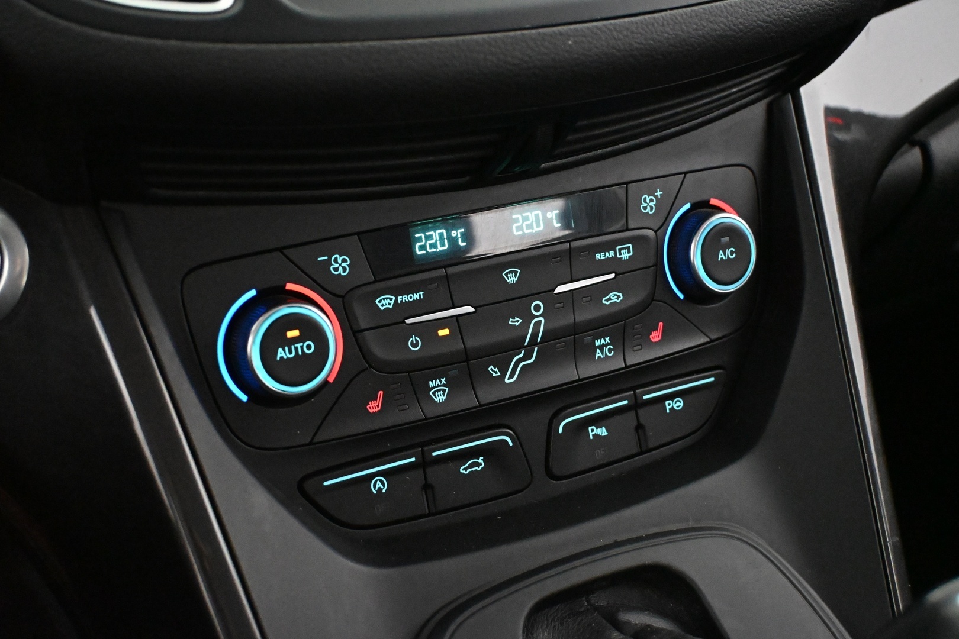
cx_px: 480
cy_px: 320
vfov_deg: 25.8
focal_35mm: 52
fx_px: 1398
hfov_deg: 37.9
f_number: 5.3
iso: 12800
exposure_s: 1/60
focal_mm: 35
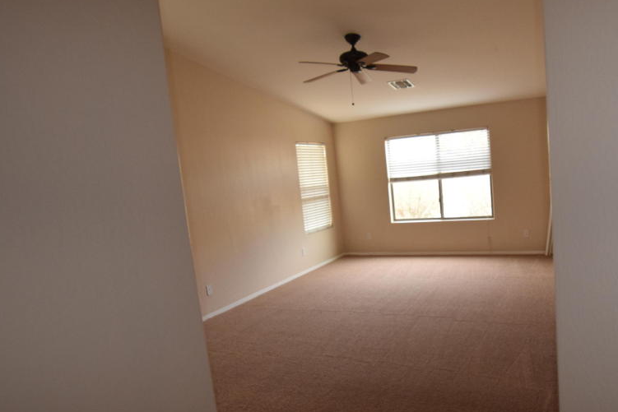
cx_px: 401
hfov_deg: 74.2
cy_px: 220
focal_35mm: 23
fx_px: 395
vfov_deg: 55.1
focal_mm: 10
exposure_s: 1/100
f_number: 5
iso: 800
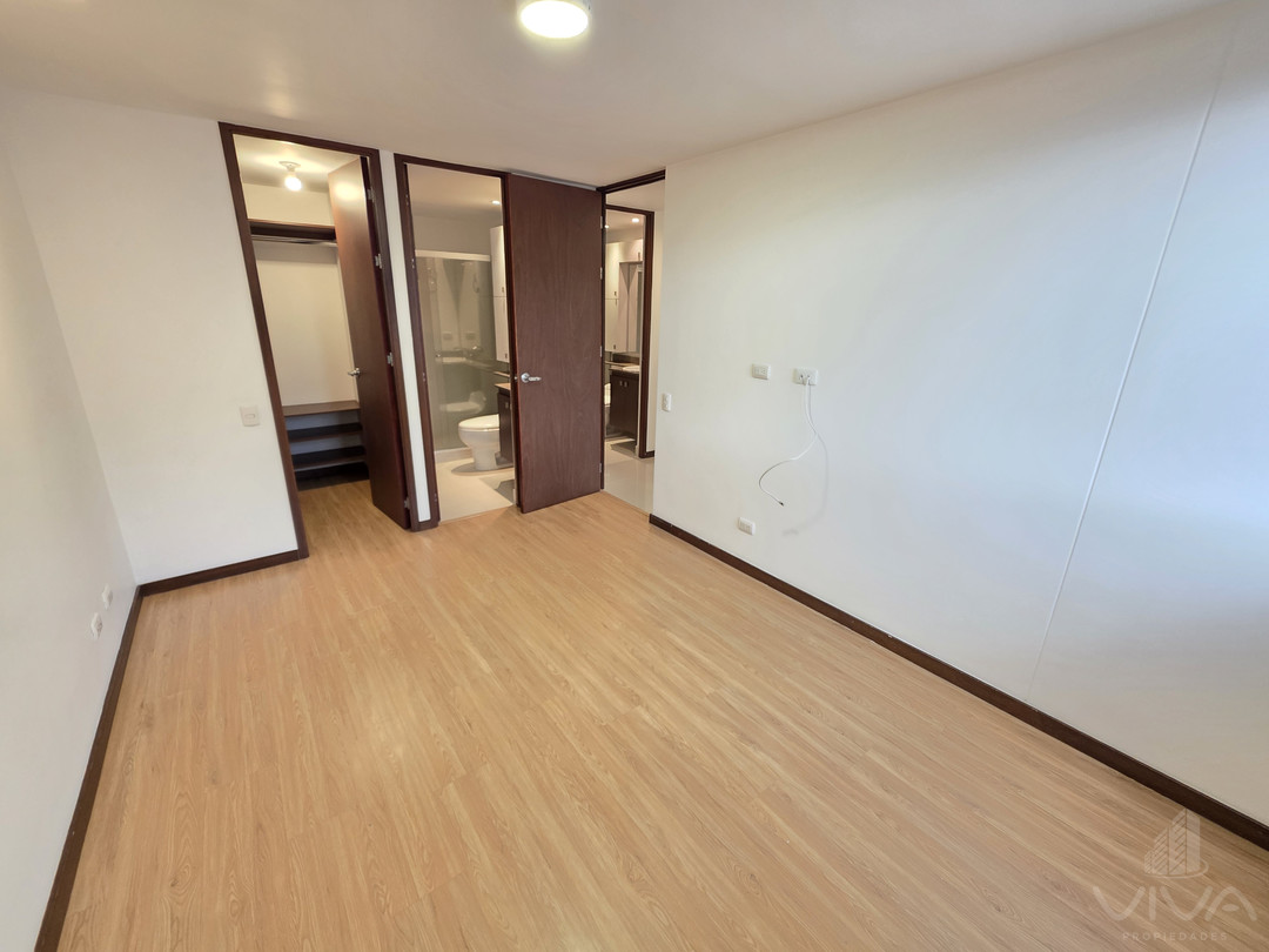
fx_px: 477
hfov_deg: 106.2
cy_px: 476
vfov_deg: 89.9
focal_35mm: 13
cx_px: 634
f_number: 1.9
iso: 250
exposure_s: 1/60
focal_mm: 2.2
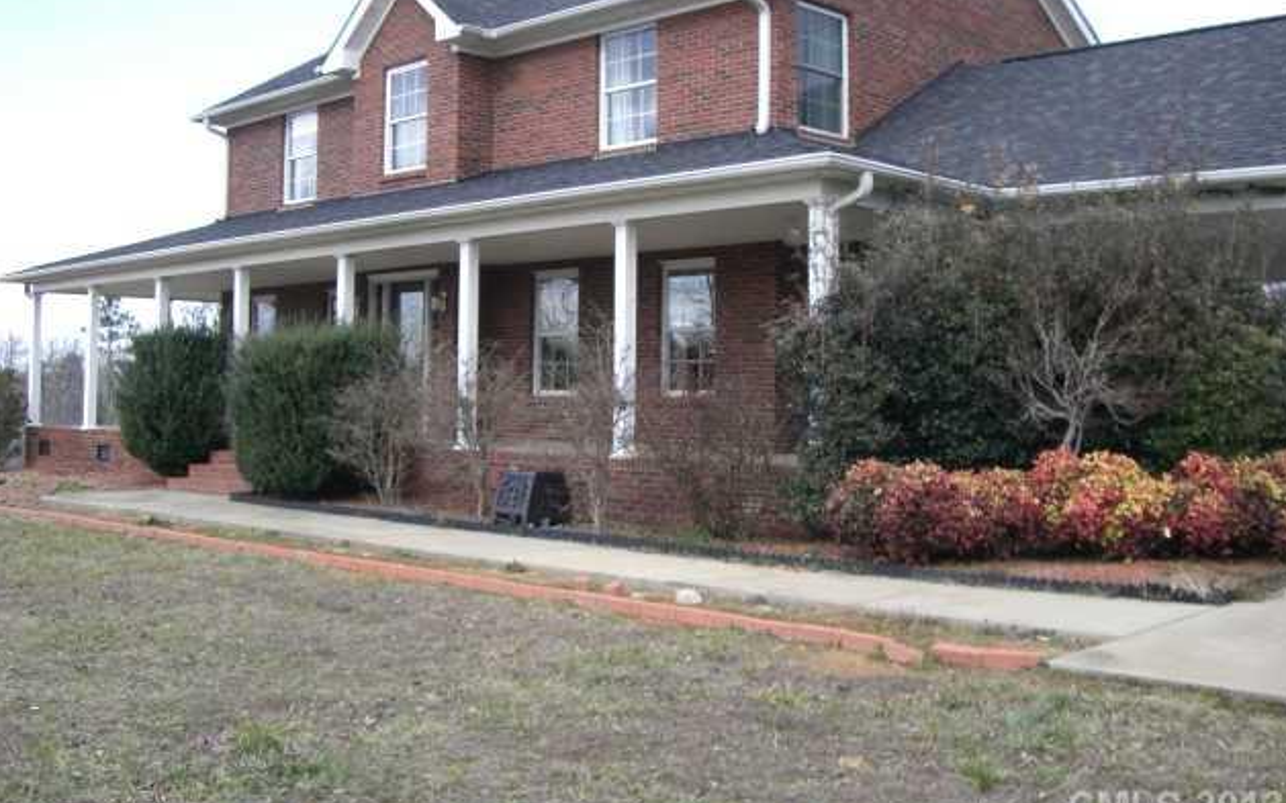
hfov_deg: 48.2
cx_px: 644
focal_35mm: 41
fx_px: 1437
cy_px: 341
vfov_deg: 31.2
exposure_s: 1/320
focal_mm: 6.2
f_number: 2.7
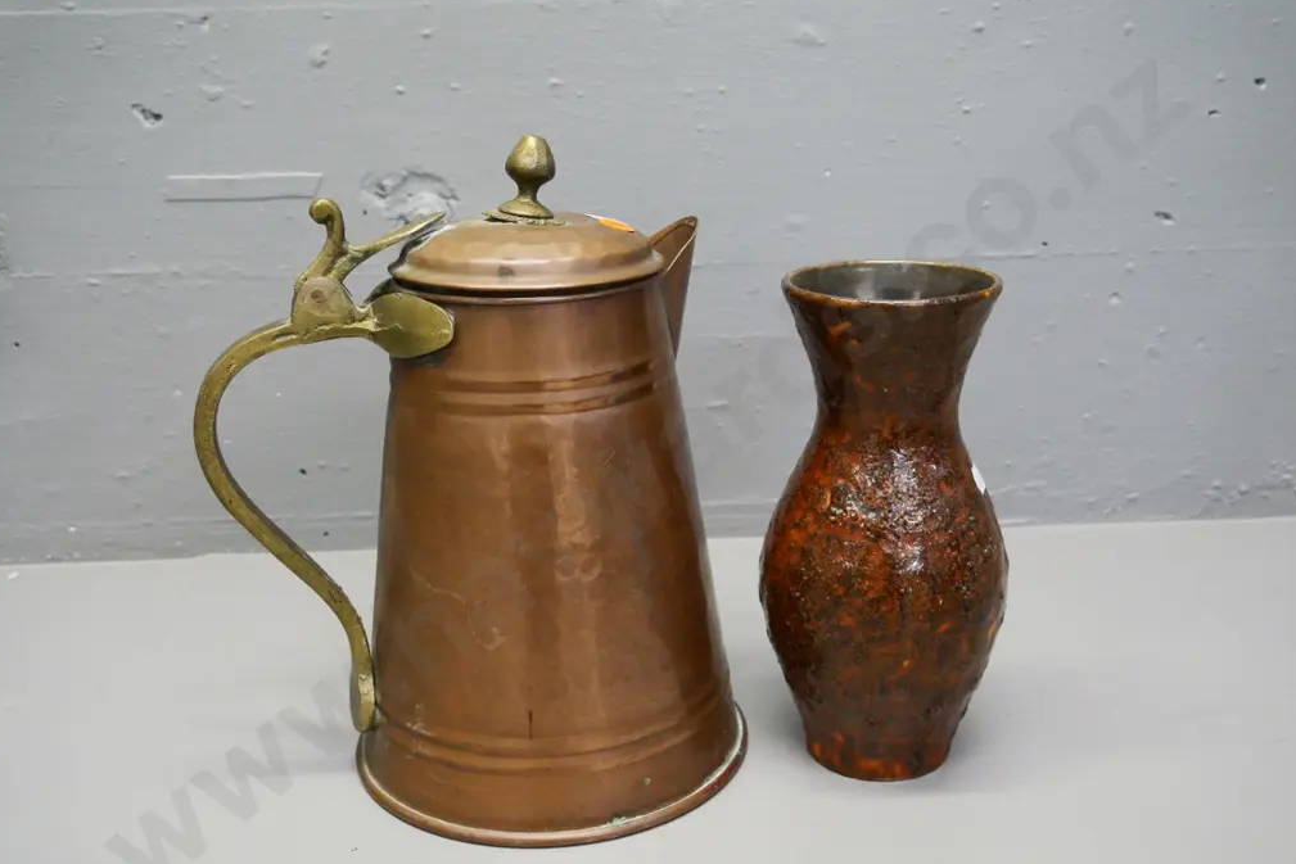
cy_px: 478
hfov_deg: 50.7
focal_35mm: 38
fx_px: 1368
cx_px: 646
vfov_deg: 35.0
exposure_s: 1/125
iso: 3200
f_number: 5
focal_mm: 18
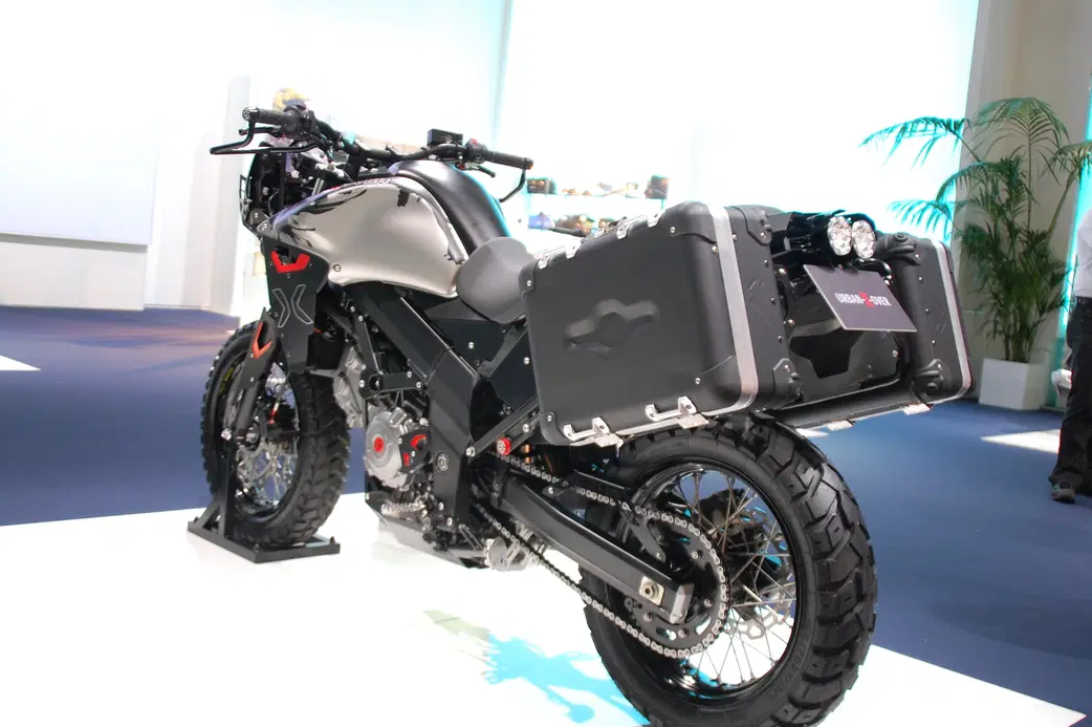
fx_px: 1152
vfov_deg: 35.0
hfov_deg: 50.7
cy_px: 348
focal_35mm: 38
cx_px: 569
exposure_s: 1/60
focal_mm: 22
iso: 400
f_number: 4
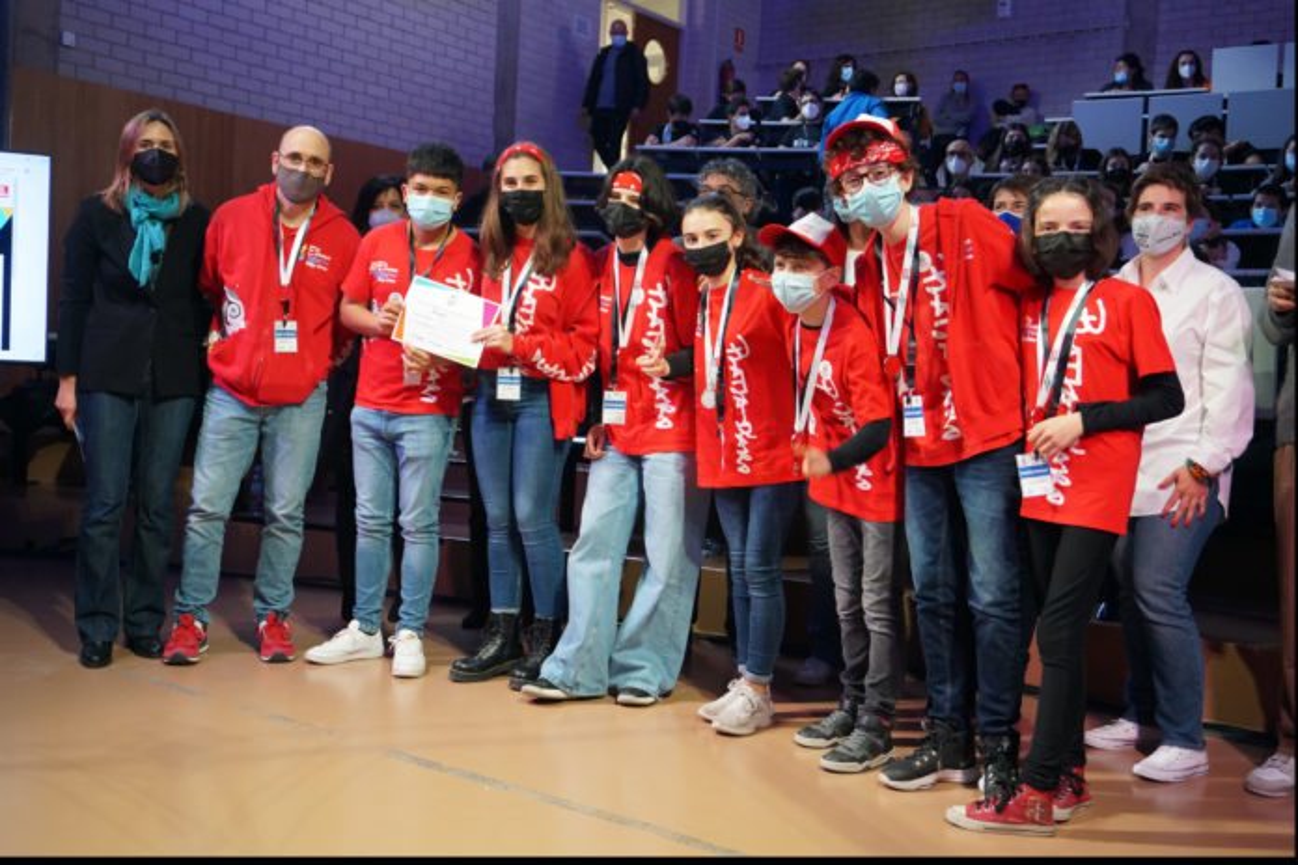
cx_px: 649
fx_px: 1352
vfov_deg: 35.5
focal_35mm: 38
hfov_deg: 51.3
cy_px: 432
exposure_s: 1/60
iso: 1000
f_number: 4.5
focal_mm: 25
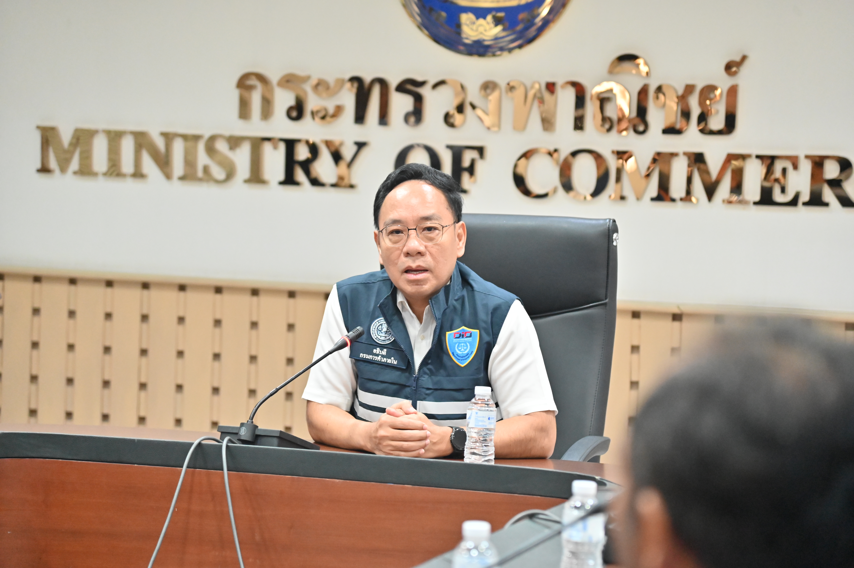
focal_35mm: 120
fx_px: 2845
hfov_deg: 17.1
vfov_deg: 11.4
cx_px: 427
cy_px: 284
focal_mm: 120
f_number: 4
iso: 6400
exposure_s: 1/125
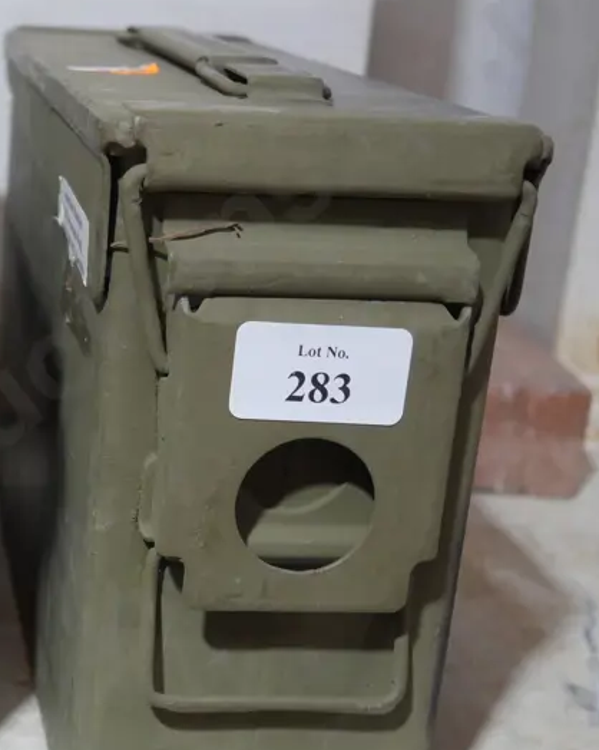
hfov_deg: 22.6
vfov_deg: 29.1
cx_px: 11
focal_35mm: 65
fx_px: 1441
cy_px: 402
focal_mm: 17
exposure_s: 1/60
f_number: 4
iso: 800
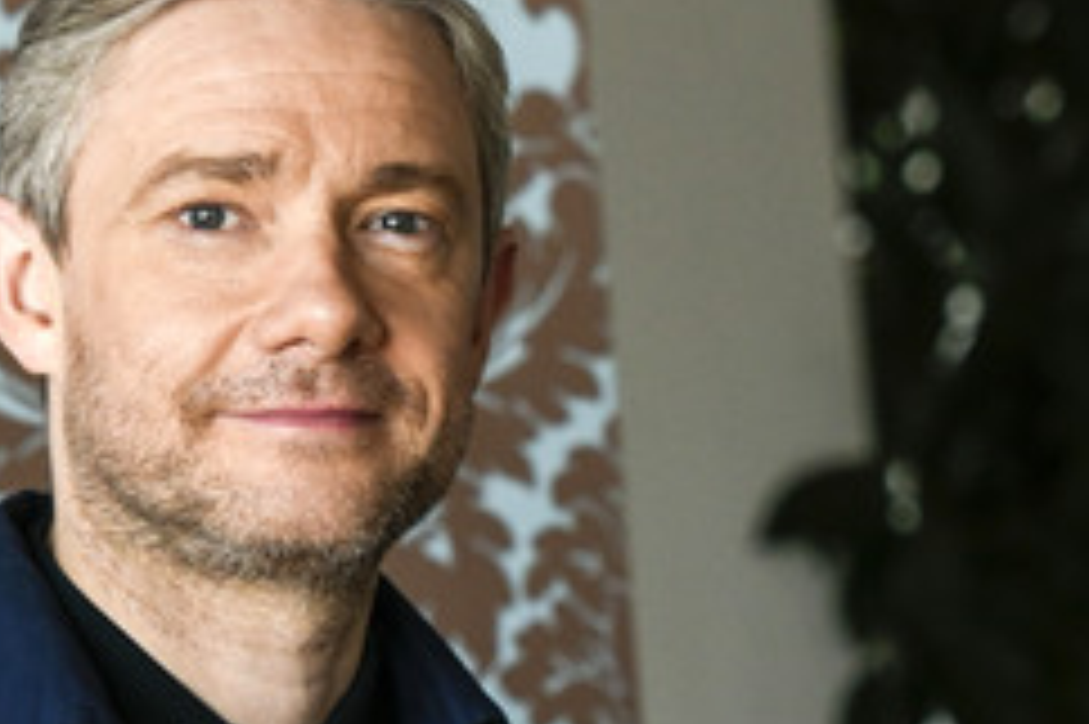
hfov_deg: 8.2
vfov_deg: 5.4
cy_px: 436
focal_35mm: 252
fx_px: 7618
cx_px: 173
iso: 1000
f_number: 4.5
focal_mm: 135
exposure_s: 1/250
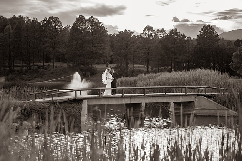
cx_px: 111
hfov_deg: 24.2
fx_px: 564
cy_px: 95
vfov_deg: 16.3
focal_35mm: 84
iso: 800
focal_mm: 70
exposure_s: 1/2000
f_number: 2.8
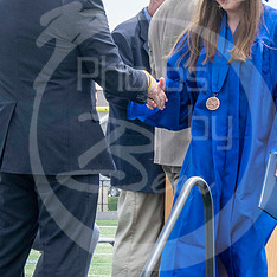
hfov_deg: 5.5
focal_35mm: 321
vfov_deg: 5.5
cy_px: 87
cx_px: 74
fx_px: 2906
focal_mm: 70
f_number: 13
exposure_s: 1/250
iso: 200
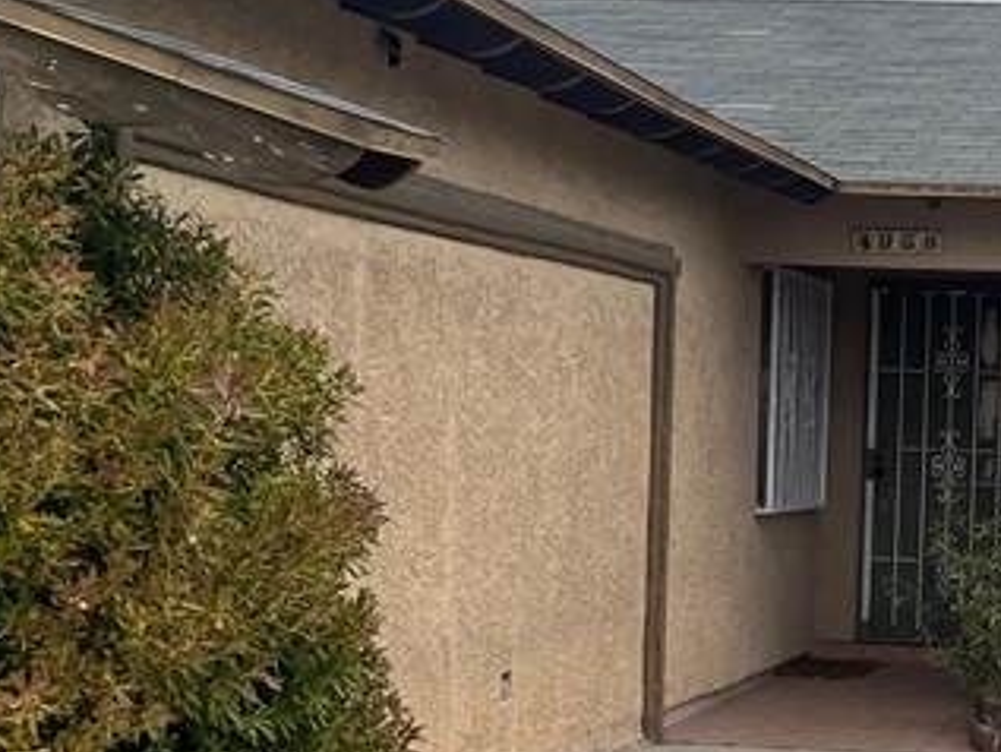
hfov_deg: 22.0
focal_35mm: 84
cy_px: 423
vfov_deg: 17.6
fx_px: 2430
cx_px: 1118
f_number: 1.6
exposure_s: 1/3745
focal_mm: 5.1
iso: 50
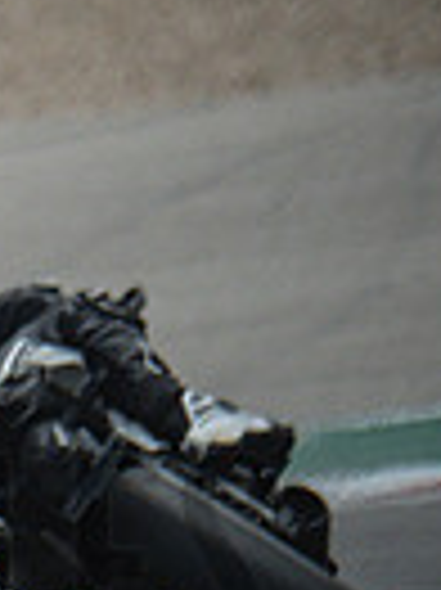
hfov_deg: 0.6
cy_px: 583
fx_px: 43522
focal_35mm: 2558
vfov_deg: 0.8
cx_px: -670
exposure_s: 1/2500
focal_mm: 400
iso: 1600
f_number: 5.6
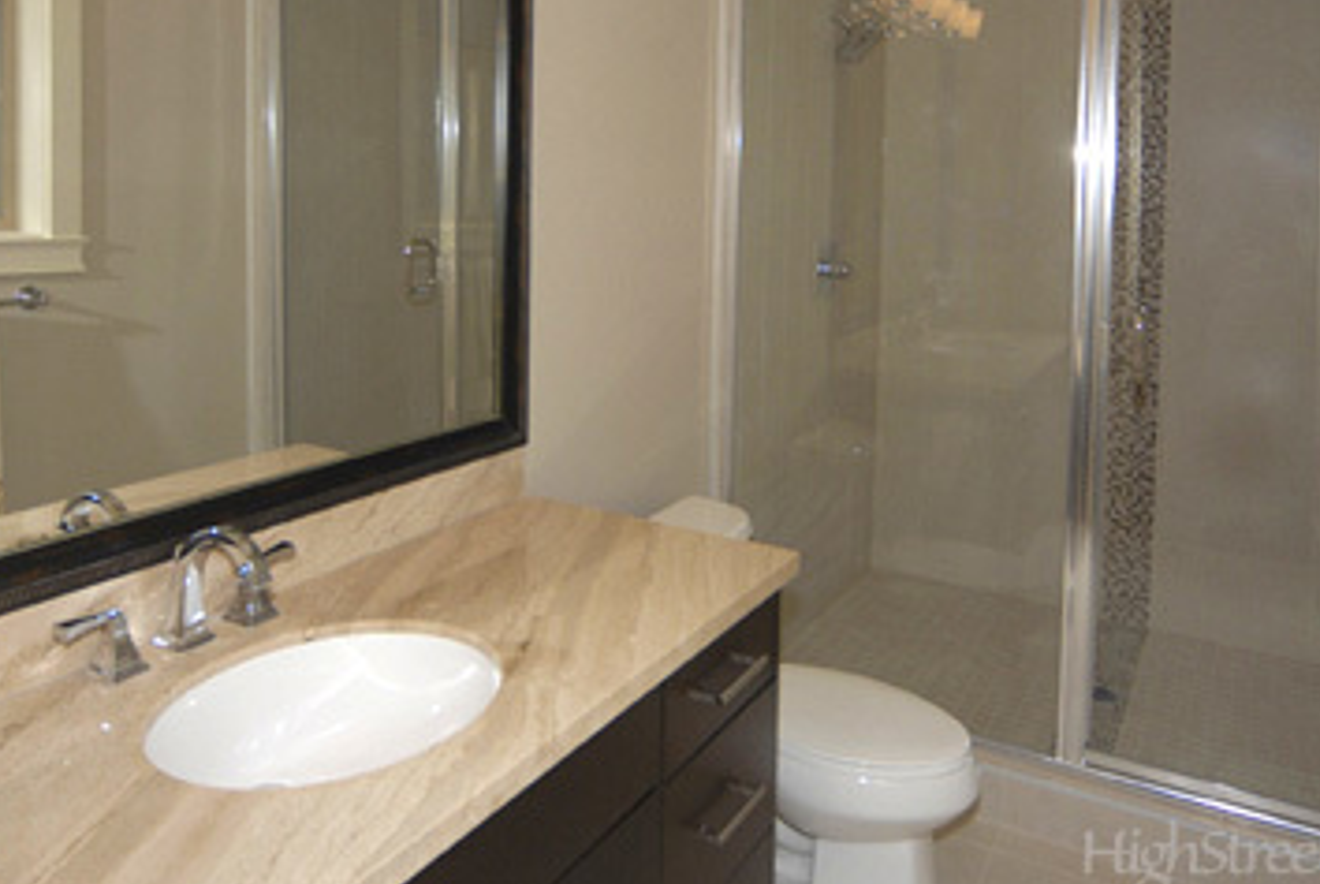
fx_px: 955
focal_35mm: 26
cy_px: 269
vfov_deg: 48.5
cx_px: 723
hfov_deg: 69.2
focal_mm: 12
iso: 100
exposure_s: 1/60
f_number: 4.5
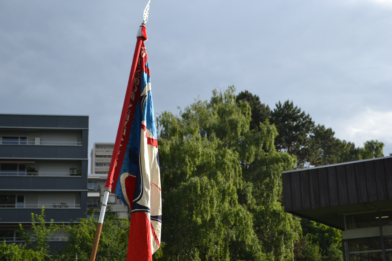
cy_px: 130
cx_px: 196
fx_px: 621
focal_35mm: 57
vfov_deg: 23.8
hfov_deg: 35.1
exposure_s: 1/1250
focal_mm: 38
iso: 400
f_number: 5
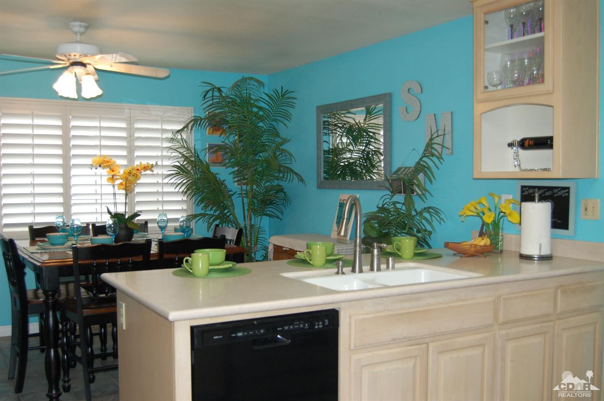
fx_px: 654
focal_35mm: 39
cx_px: 302
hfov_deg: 49.6
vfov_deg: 34.1
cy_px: 200
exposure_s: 1/60
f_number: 4
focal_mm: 26
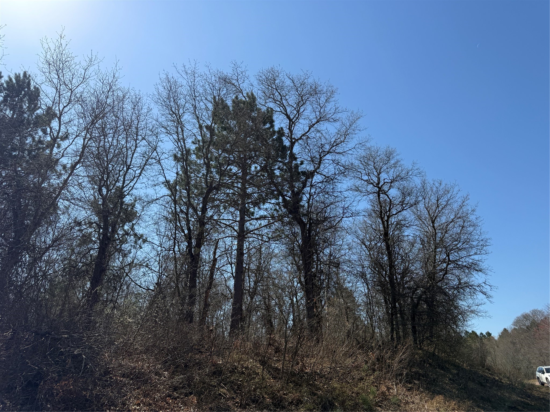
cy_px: 206
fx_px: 381
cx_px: 275
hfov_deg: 71.6
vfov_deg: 56.8
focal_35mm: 24
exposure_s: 1/4405
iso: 80
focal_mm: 6.76
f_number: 1.78
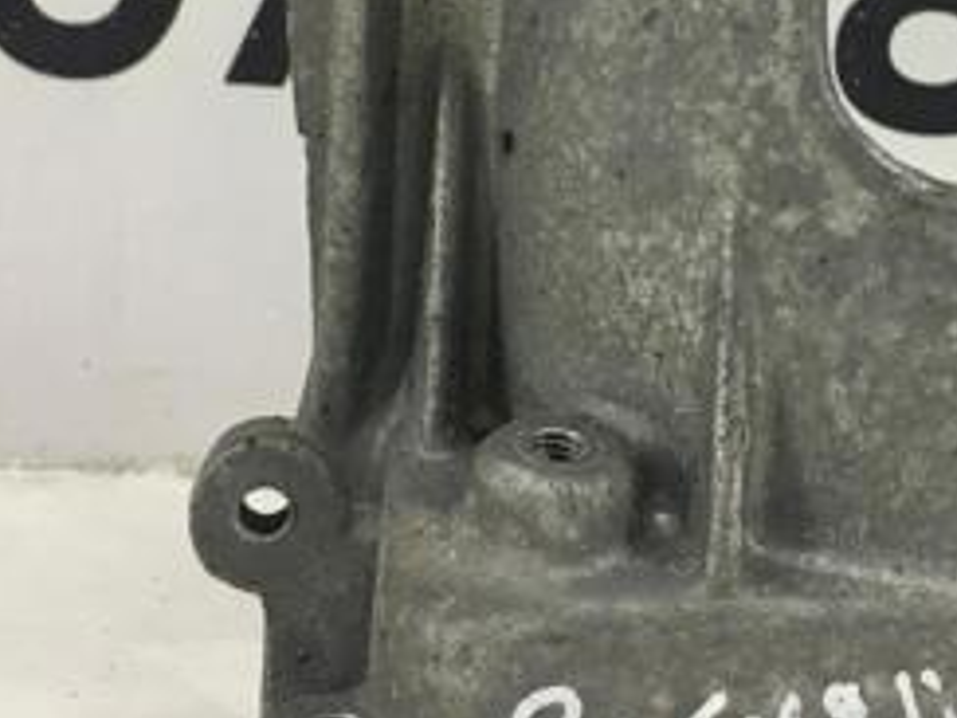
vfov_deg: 19.1
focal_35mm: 76
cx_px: 737
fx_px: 2101
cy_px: 75
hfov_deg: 25.3
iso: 25
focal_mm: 4.15
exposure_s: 1/33
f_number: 2.2
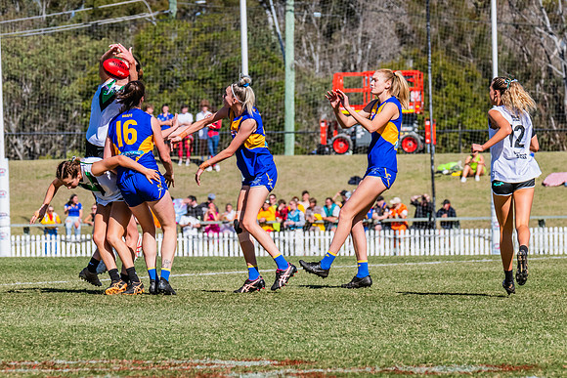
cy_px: 164
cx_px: 196
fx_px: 5669
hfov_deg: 5.7
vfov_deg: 3.8
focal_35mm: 360
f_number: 11
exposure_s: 1/1250
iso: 640
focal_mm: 250
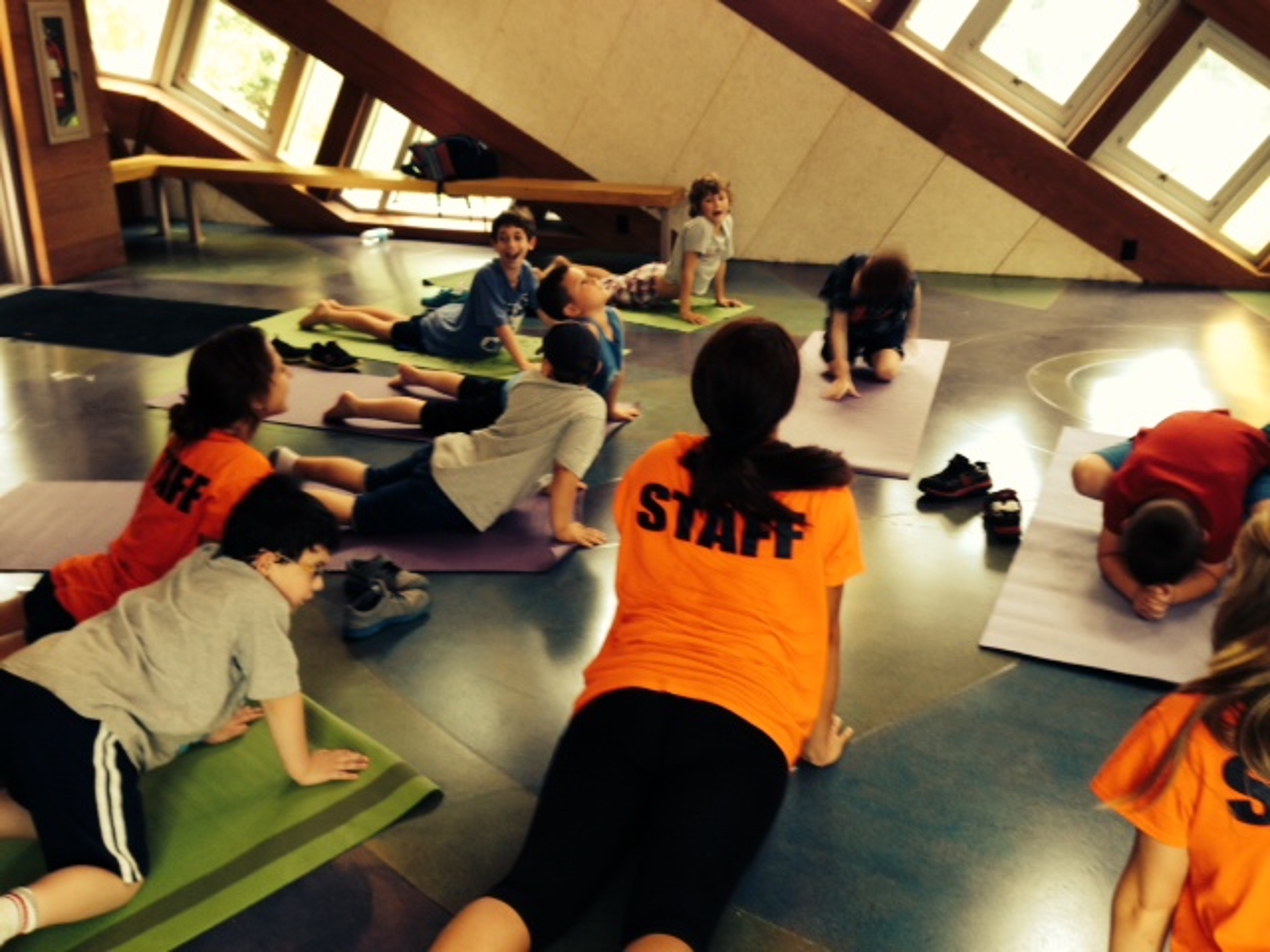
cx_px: 635
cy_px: 476
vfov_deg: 42.9
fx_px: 1211
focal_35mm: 33
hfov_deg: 55.4
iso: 50
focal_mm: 4.12
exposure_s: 1/20
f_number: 2.4
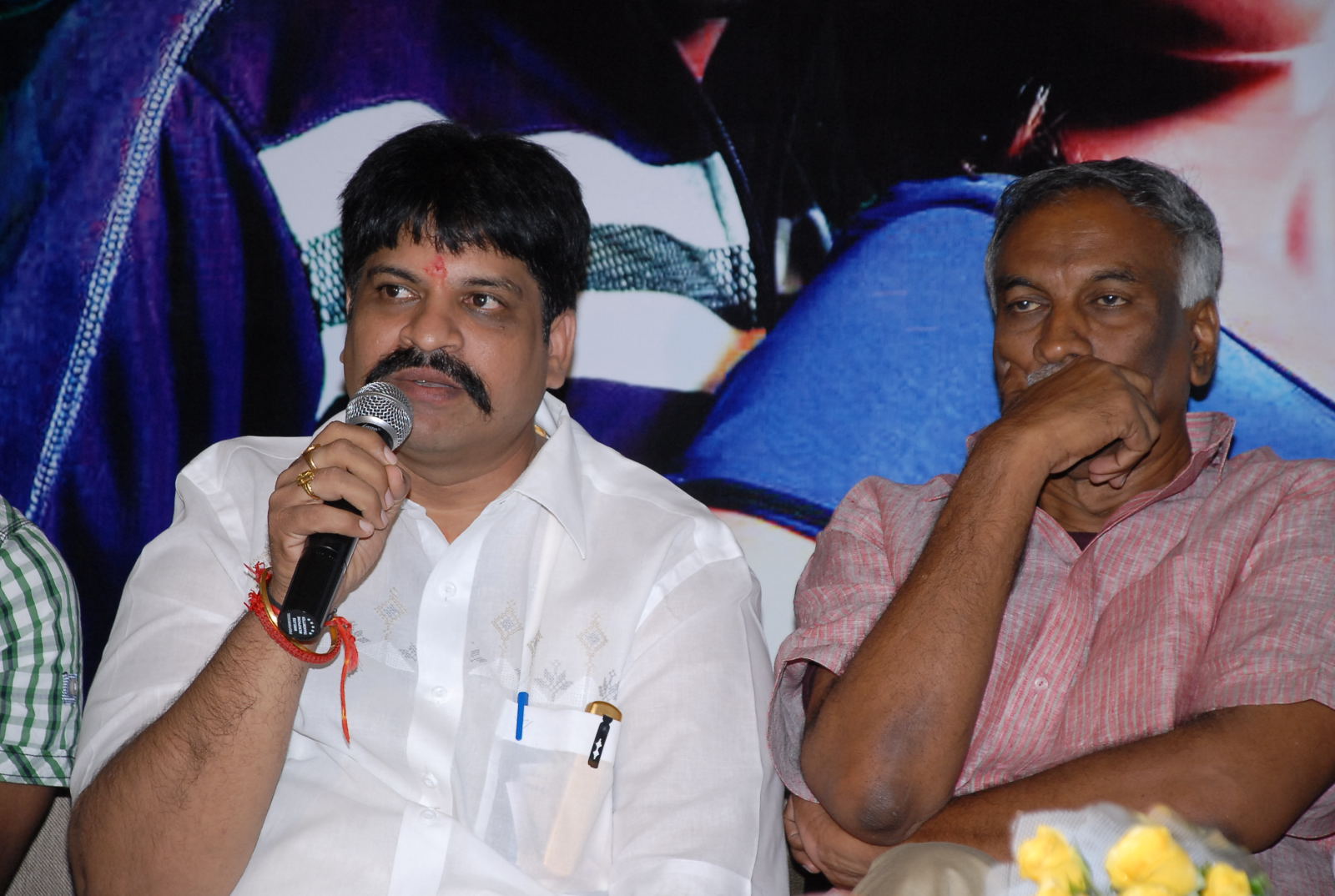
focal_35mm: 168
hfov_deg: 12.2
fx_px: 6243
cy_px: 448
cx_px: 668
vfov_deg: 8.2
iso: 500
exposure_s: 1/125
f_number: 5.6
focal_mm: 112
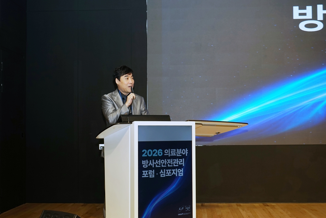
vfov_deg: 25.5
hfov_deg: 37.5
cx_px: 163
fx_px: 480
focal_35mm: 53
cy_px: 109
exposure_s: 1/100
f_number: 7.1
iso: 400
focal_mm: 53
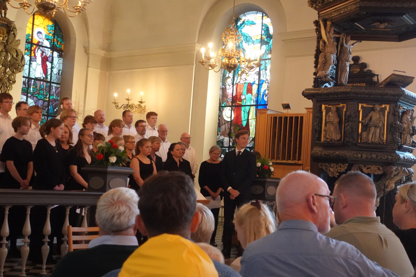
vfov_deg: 27.5
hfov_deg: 40.3
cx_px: 205
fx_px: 566
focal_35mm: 49
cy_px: 144
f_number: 2.8
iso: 2500
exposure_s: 1/60
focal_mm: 16.08
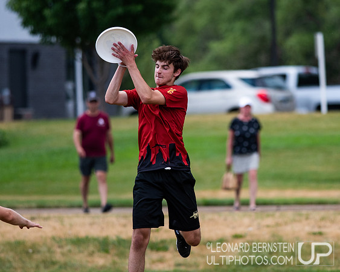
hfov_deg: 3.4
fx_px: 5704
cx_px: 228
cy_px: 120
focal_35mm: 567
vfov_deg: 2.7
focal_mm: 300
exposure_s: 1/2500
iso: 400
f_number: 4
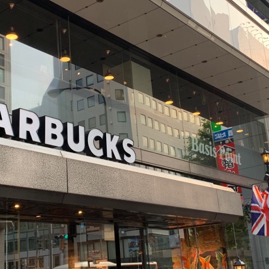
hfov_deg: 30.0
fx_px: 501
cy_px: 111
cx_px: 115
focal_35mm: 57
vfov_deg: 30.0
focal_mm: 4.25
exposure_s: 1/122
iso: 40
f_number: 1.8
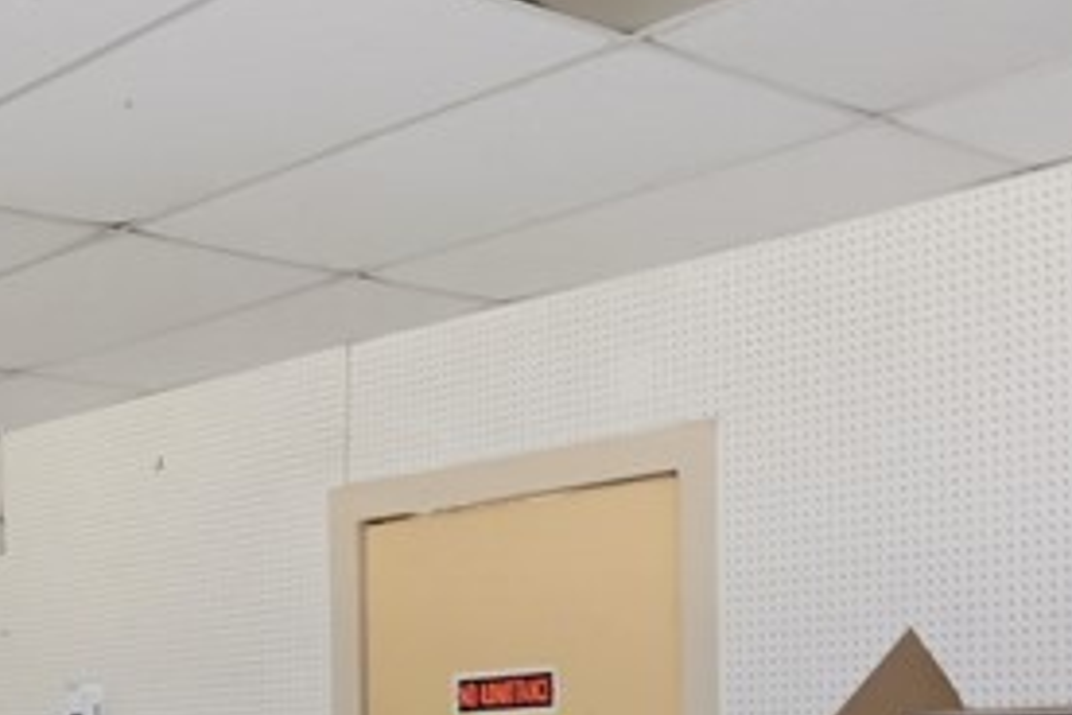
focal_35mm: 63
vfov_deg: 20.4
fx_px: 1876
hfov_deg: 29.8
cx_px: 8
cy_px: 830
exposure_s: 1/2
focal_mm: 11
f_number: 7.1
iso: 500
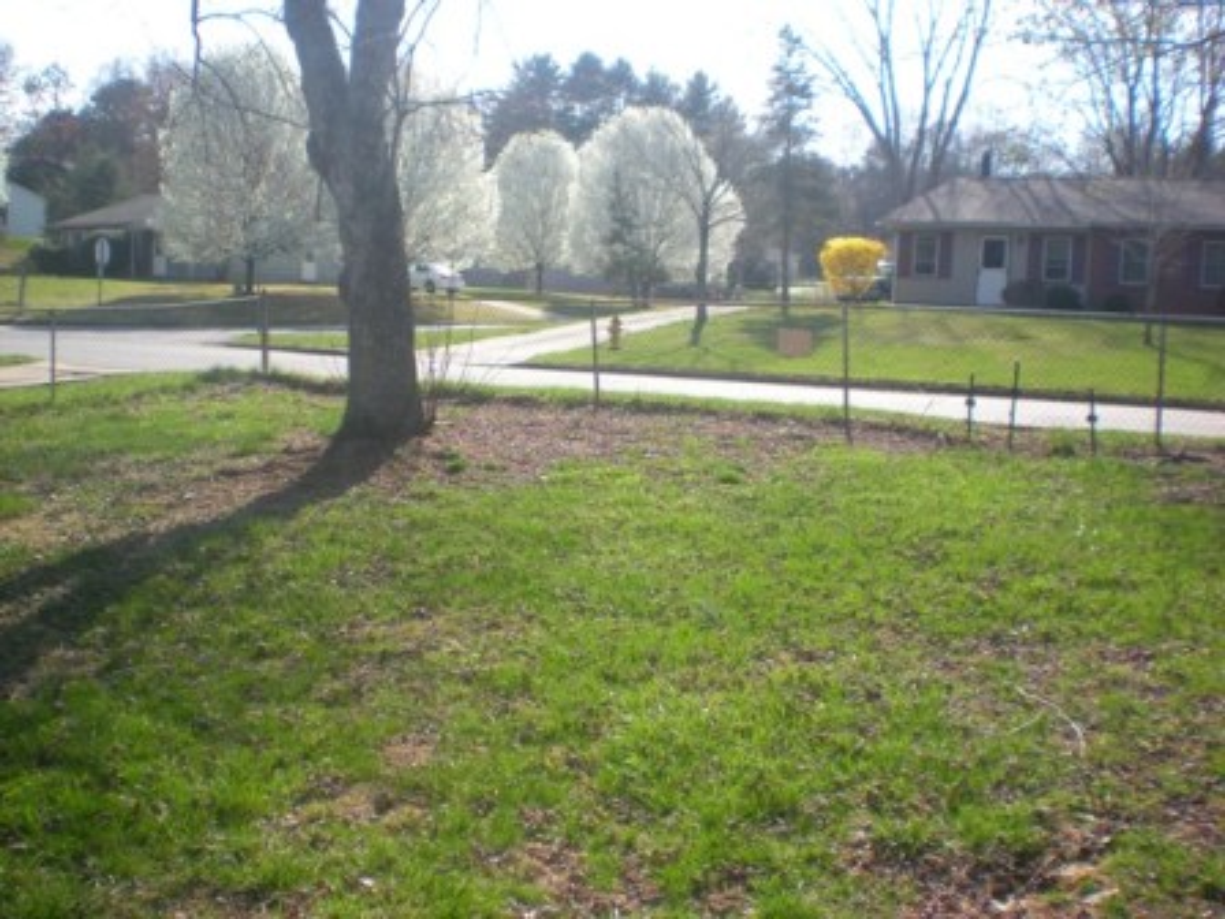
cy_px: 460
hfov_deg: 49.0
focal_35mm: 38
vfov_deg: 37.7
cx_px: 612
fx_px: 1345
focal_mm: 6.3
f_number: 4.6
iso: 64
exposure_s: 1/178
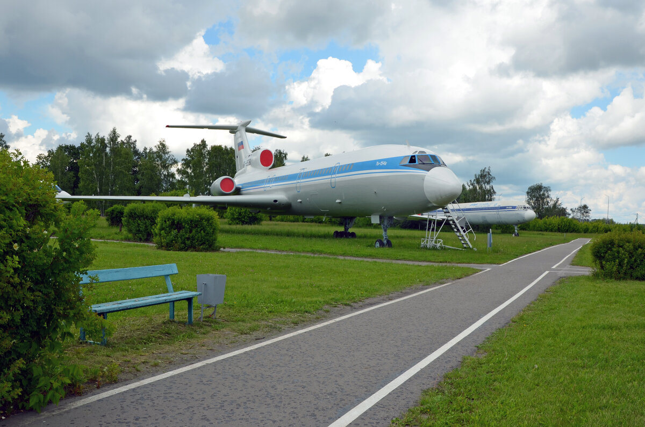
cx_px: 322
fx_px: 563
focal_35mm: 32
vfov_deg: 41.5
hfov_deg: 59.6
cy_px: 214
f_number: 8
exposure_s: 1/250
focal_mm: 21
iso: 110
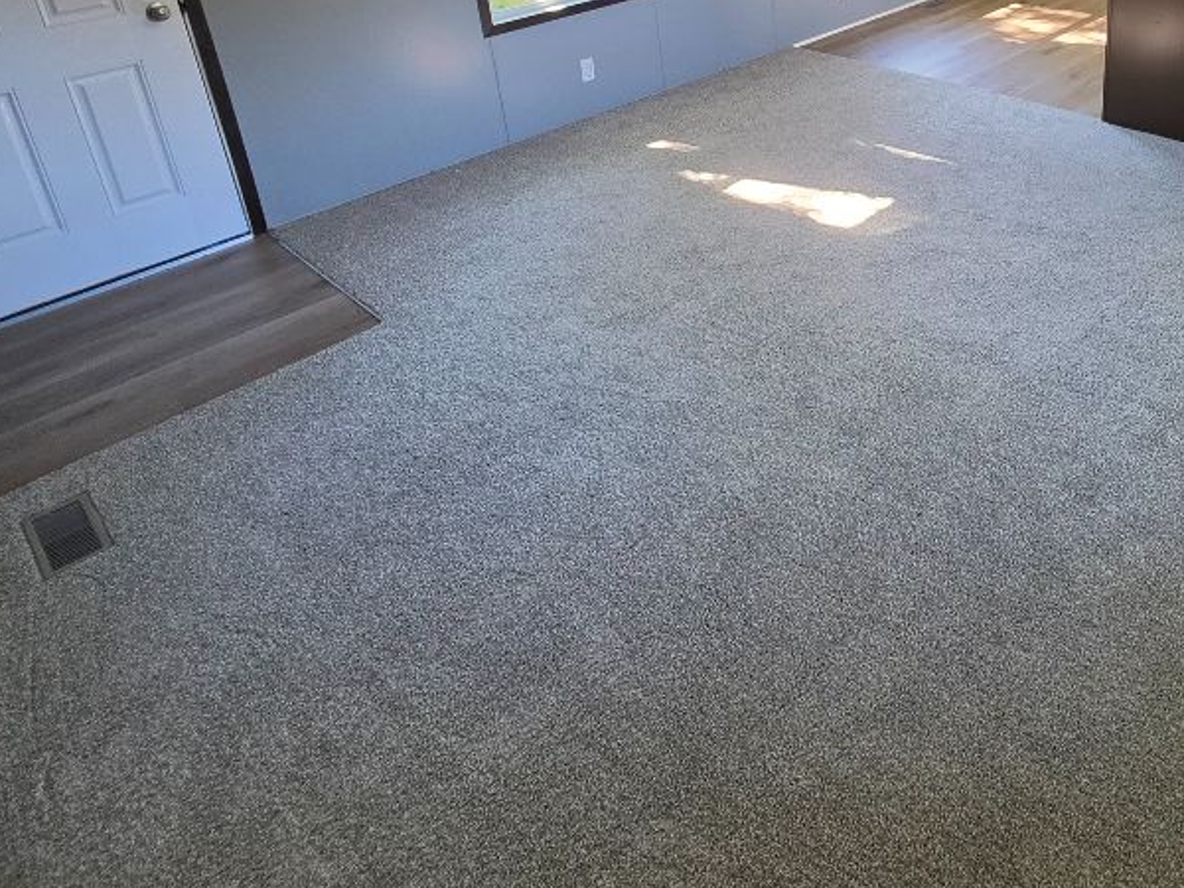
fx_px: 889
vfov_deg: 48.6
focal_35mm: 26
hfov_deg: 63.8
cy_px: 122
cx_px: 872
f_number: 1.9
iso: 200
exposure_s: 1/120
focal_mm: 2.2
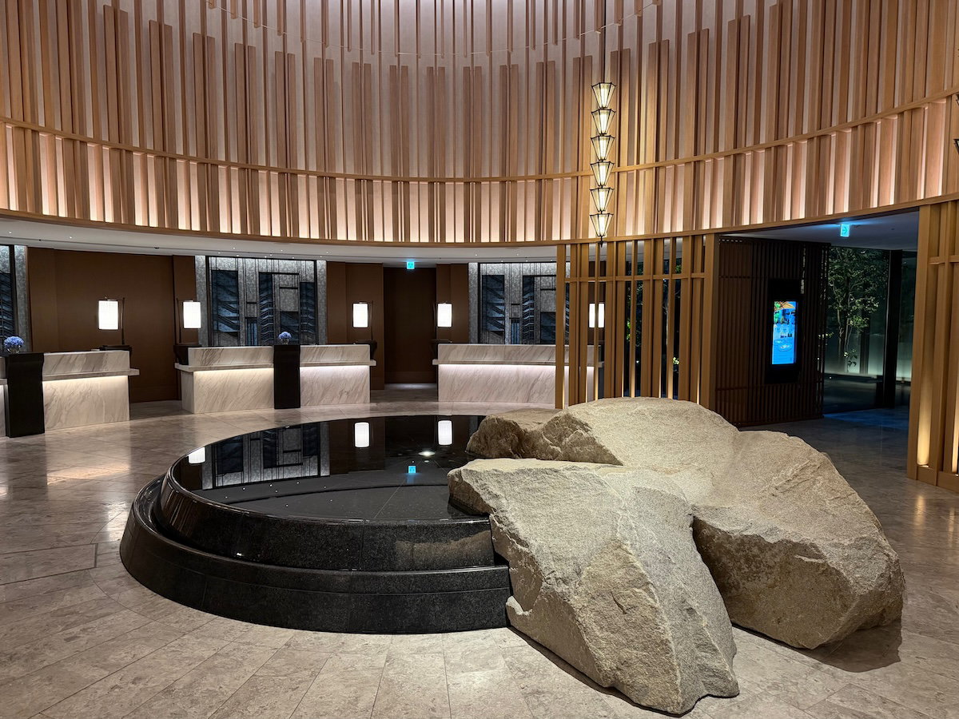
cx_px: 480
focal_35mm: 24
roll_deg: +0.3
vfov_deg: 56.8
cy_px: 360
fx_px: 665
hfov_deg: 71.6
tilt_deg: -4.5
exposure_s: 1/59
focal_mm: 6.76
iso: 400
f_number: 1.78
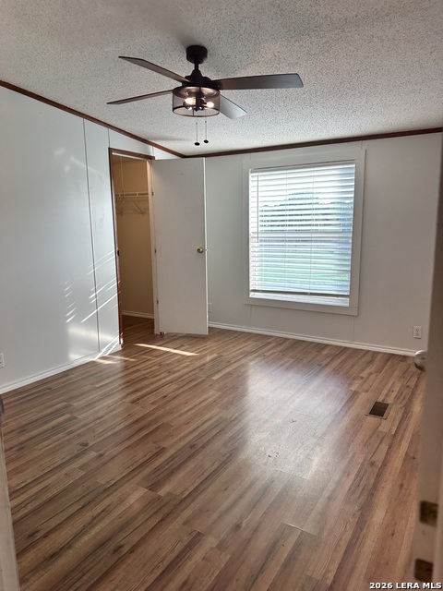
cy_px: 296
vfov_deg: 71.6
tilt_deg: -10.0
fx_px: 410
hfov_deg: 56.8
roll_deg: +0.3
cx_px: 222
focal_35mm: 24
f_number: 1.78
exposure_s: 1/170
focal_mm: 6.86
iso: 80
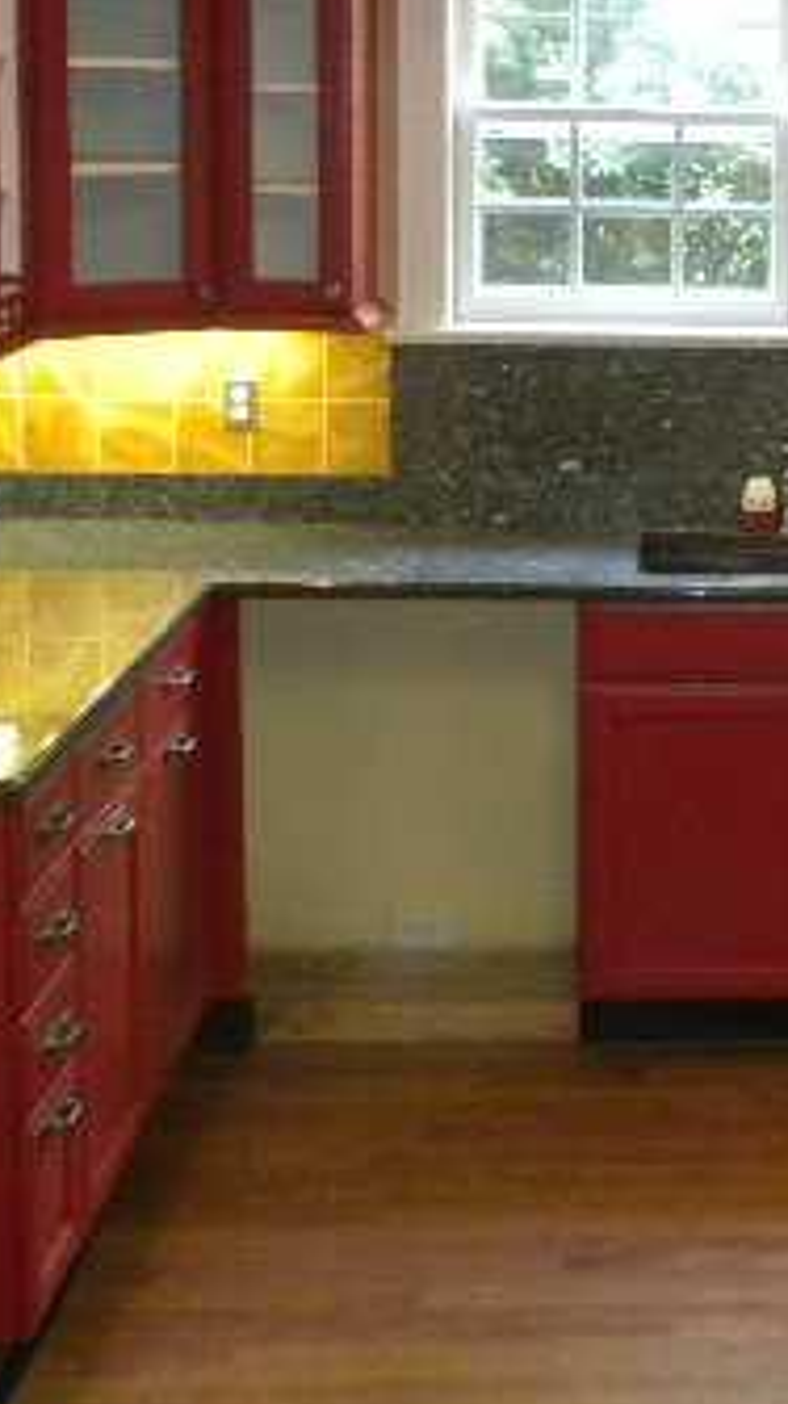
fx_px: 2865
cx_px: 872
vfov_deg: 27.4
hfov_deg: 15.2
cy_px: 465
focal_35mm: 77
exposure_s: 1/30
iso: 400
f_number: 3.5
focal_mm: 6.6
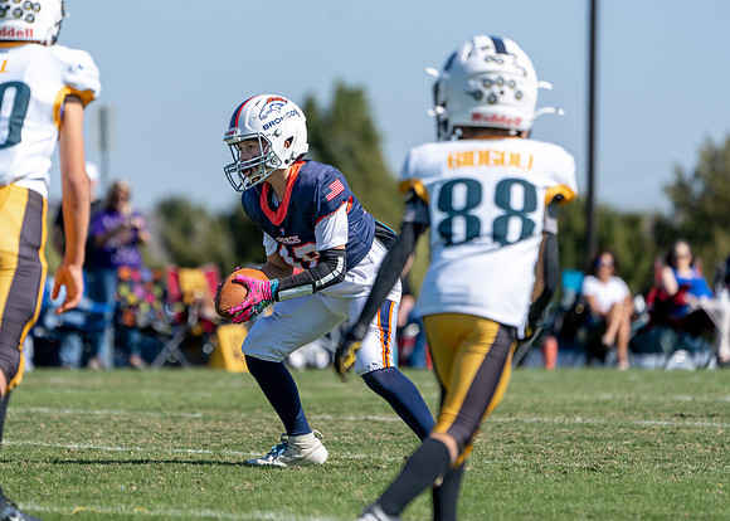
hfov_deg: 5.2
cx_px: 323
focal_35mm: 390
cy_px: 218
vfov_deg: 3.7
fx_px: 8092
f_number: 5.6
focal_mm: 318
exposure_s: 1/1600
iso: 200
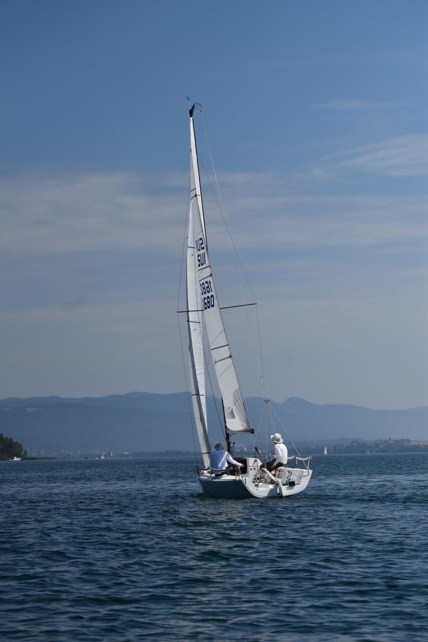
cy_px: 321
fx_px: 1926
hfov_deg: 12.7
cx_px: 214
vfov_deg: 18.9
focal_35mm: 108
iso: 360
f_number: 8
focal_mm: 72
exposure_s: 1/2000
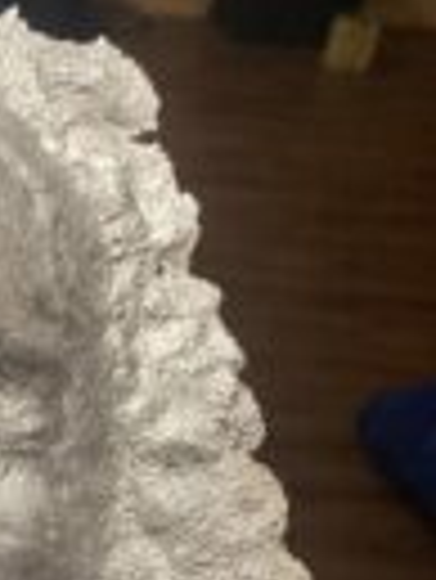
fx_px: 1459
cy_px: 553
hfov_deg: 15.6
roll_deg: -5.4
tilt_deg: -32.7
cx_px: -234
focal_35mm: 87
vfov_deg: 21.8
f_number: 1.8
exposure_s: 1/50
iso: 320
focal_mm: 3.99
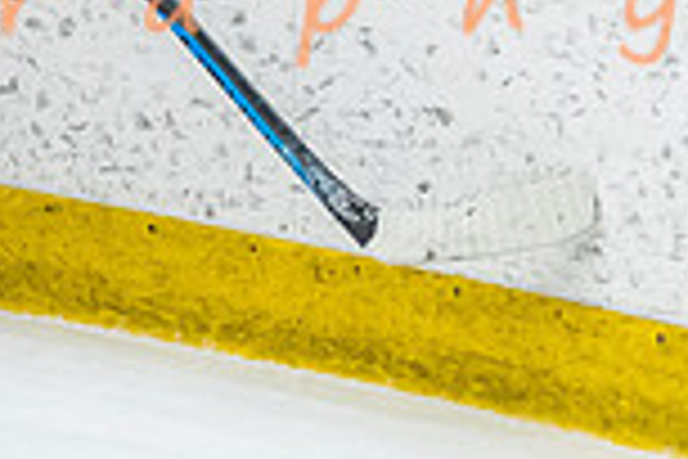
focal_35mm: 457
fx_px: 8733
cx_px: -788
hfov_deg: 4.4
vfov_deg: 3.0
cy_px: -196
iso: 3200
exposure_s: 1/800
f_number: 2.8
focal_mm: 86
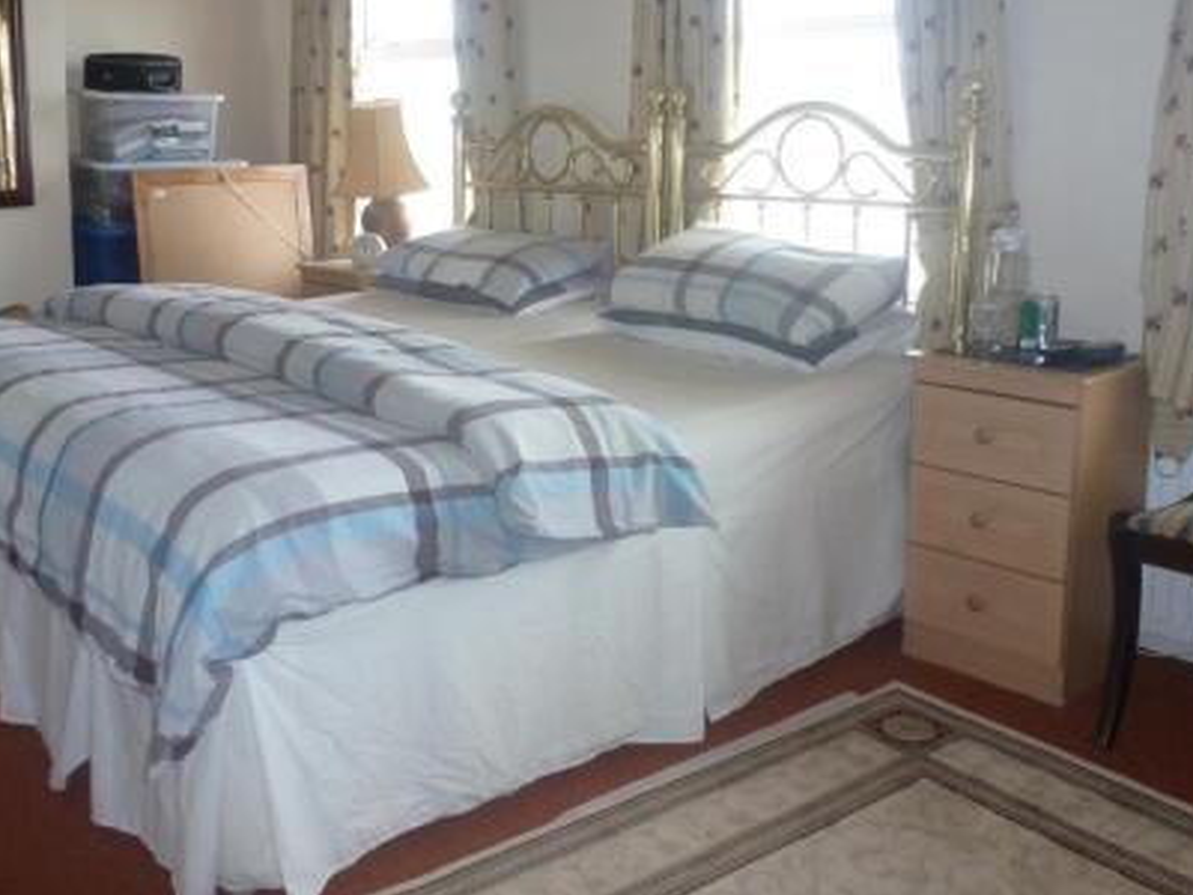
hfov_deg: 52.3
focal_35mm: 35
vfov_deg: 40.1
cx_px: 482
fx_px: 1206
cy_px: 285
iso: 200
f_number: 3.3
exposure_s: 1/60
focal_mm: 4.3
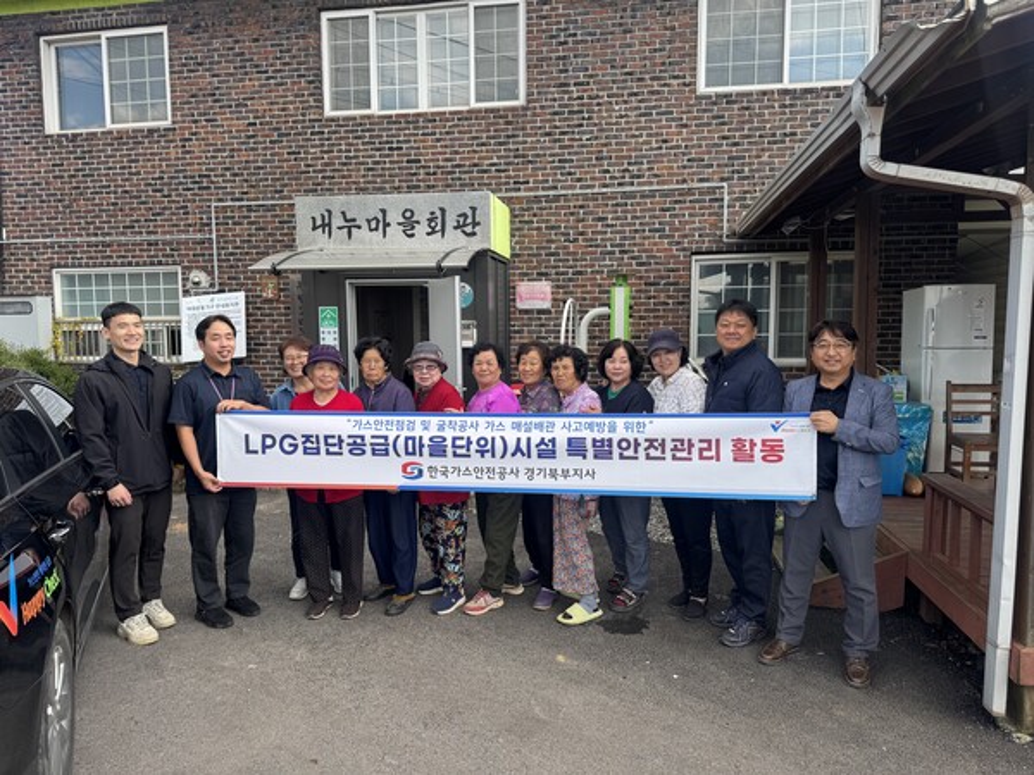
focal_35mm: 24
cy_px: 388
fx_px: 717
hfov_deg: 71.6
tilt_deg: -5.0
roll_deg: +1.0
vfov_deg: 56.8
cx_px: 517
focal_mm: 6.76
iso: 80
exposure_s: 1/747
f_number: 1.78
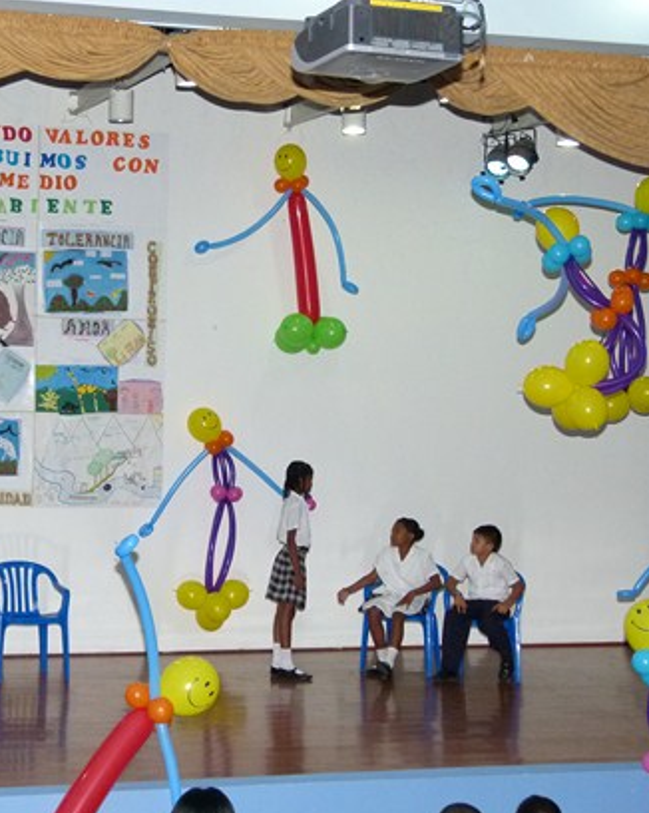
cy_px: 408
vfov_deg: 24.2
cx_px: 159
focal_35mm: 79
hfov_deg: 19.3
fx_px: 1898
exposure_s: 1/40
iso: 400
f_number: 3.6
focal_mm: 10.8
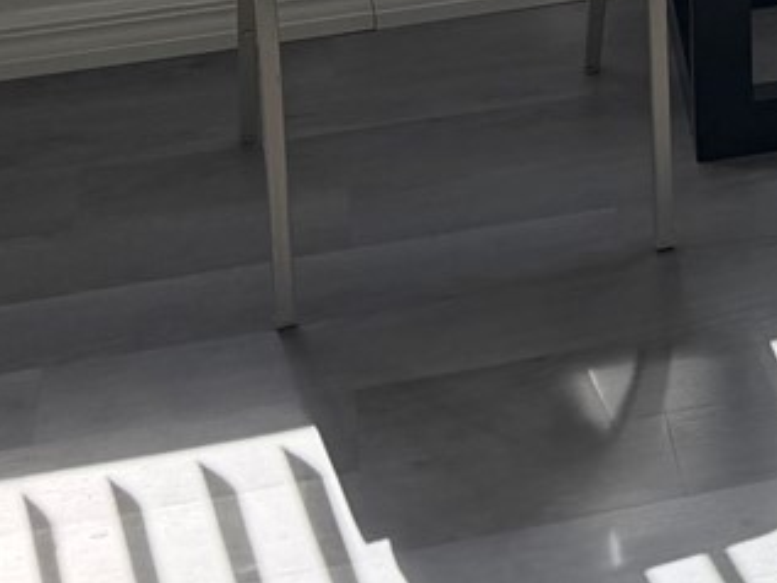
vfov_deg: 10.7
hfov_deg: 15.0
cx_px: 1206
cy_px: -747
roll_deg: +0.0
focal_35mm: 121
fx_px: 2717
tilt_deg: -8.6
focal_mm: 6.76
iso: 80
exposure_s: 1/822
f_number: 1.78
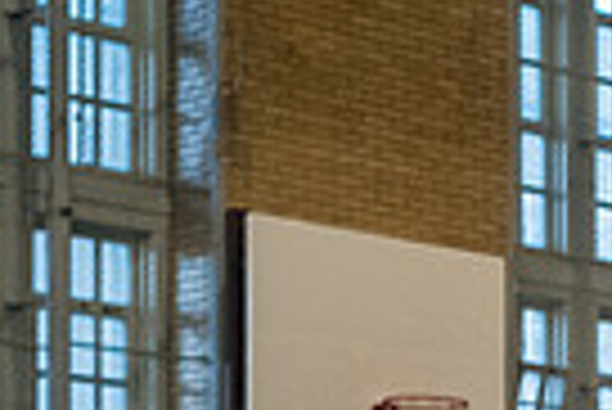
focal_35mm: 178
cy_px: 769
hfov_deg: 11.0
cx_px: 981
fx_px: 3029
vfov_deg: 7.5
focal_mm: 35
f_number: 4
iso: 5000
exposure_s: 1/400
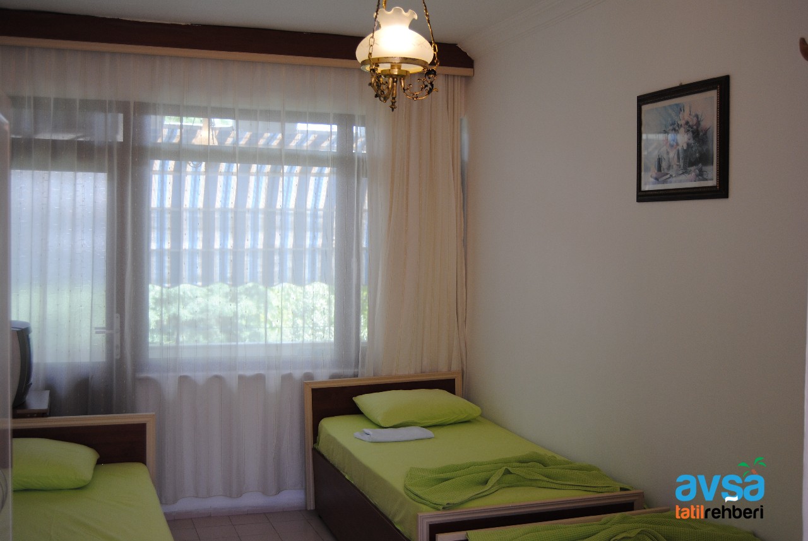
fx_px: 944
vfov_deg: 32.0
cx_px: 404
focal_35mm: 42
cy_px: 270
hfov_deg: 46.3
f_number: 4
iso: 200
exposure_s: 1/60
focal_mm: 28
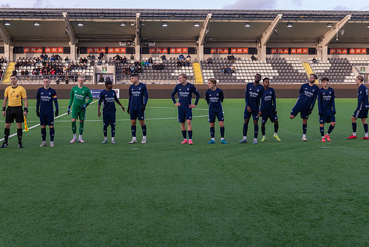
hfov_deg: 35.0
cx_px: 184
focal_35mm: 57
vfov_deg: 23.8
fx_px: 584
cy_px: 124
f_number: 5
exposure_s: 1/400
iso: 720
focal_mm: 56
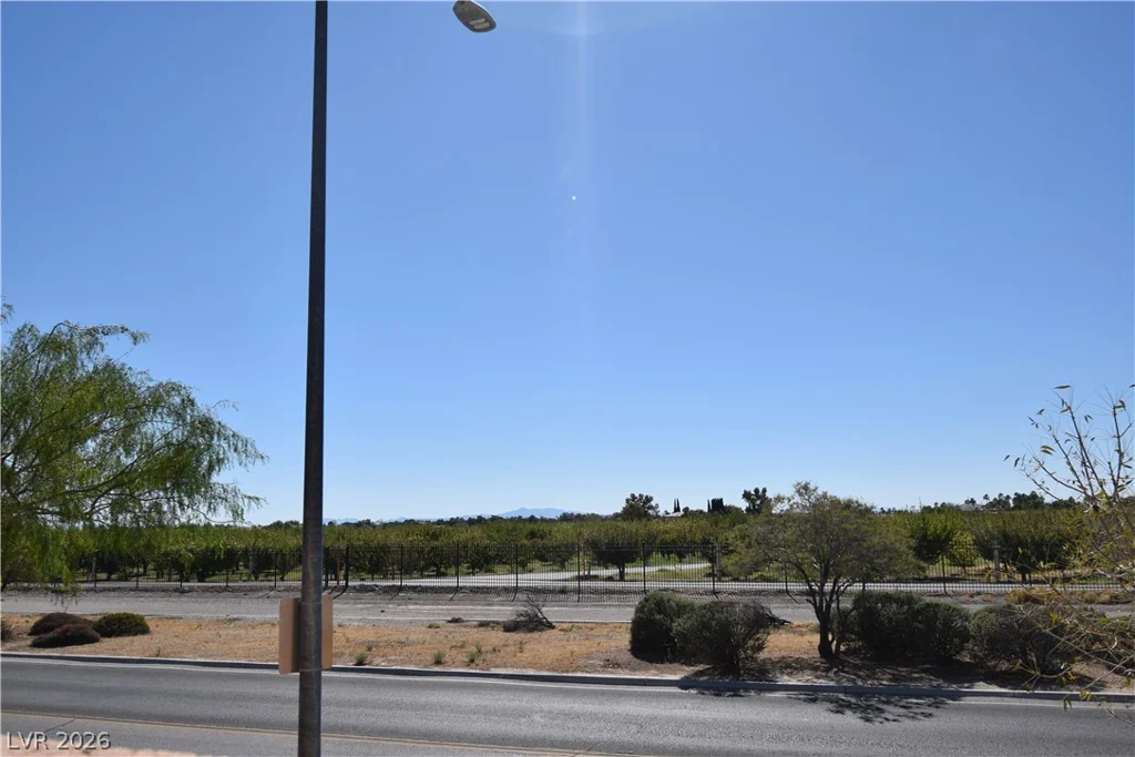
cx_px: 568
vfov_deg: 43.6
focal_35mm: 30
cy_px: 378
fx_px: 946
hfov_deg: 61.9
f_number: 8
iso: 100
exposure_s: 1/400
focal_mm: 20
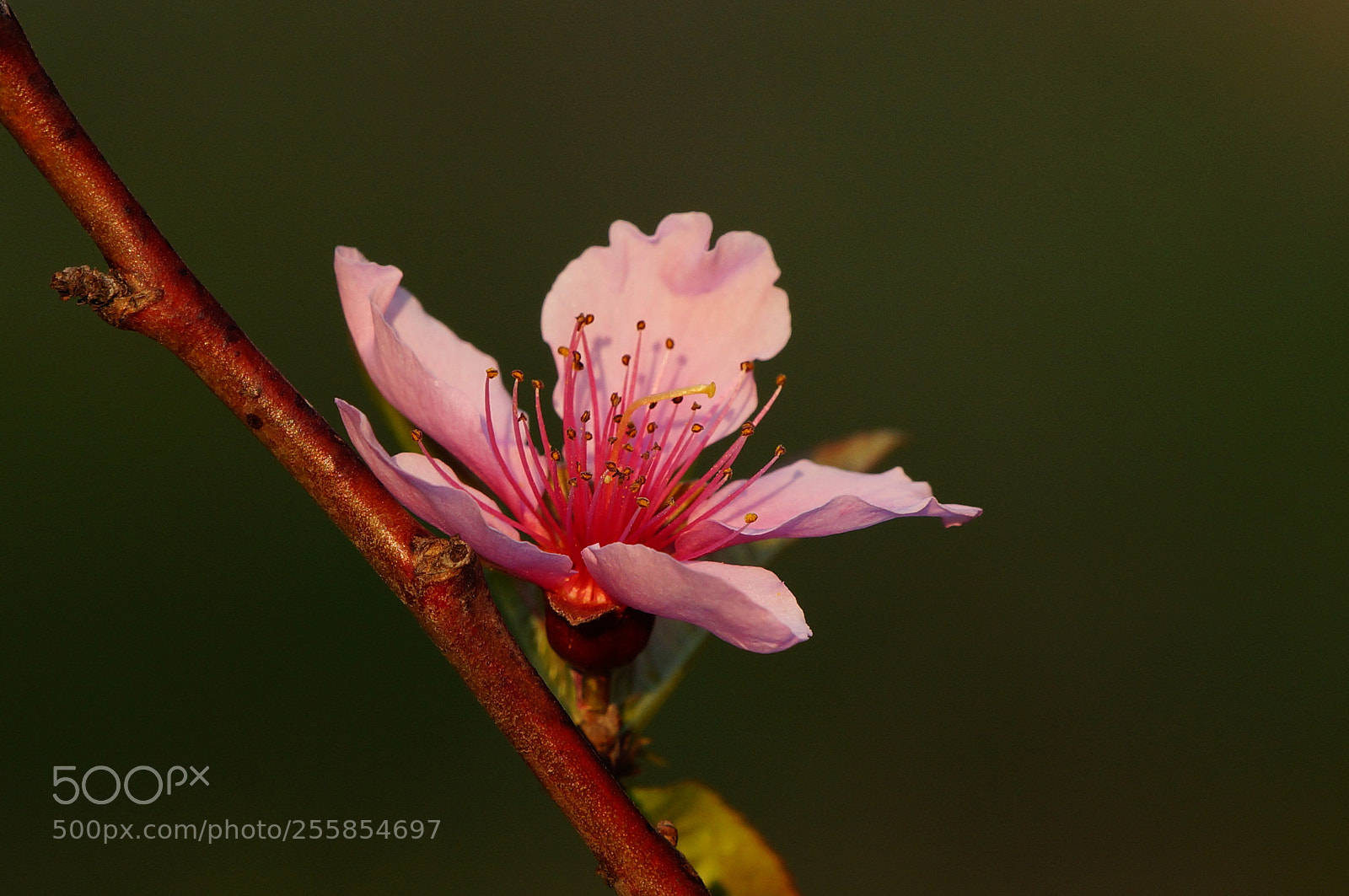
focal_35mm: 600
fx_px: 22458
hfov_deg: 3.4
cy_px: 448
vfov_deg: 2.3
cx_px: 674
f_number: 8
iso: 200
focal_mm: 400
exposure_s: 1/125
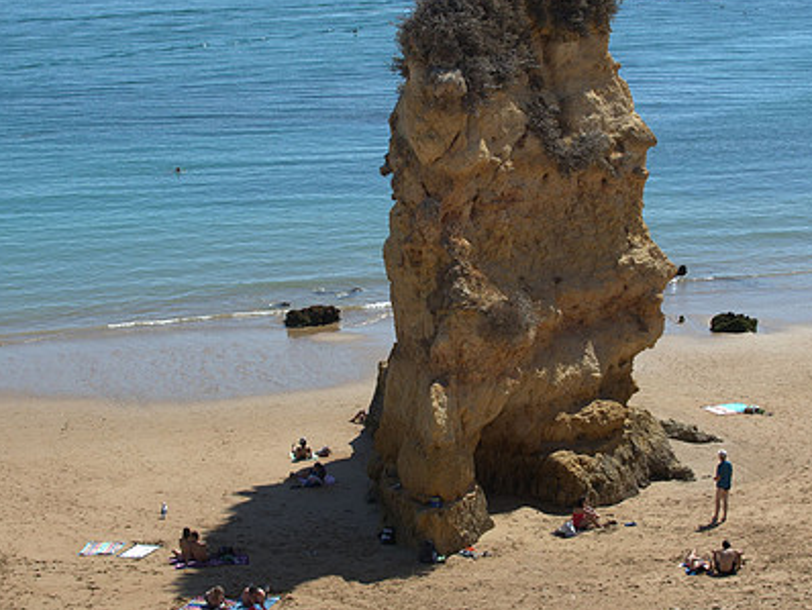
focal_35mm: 98
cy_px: 268
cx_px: 469
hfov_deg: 20.0
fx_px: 2300
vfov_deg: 15.1
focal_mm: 70
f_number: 8
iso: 200
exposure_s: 1/250
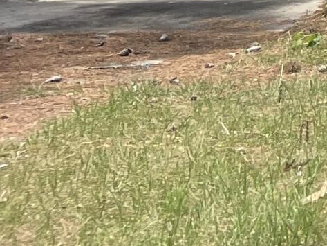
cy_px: -381
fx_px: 1559
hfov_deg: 9.4
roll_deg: +0.2
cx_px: 993
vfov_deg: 8.2
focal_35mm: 165
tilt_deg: +9.2
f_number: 1.5
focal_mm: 5.7
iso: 50
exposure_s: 1/2632
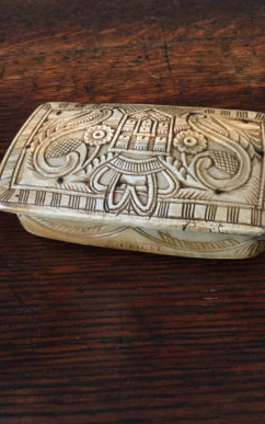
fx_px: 393
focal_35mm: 34
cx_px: 150
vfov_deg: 56.7
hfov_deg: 37.2
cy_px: 206
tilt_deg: -58.9
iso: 200
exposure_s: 1/33
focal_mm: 3.3
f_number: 2.4
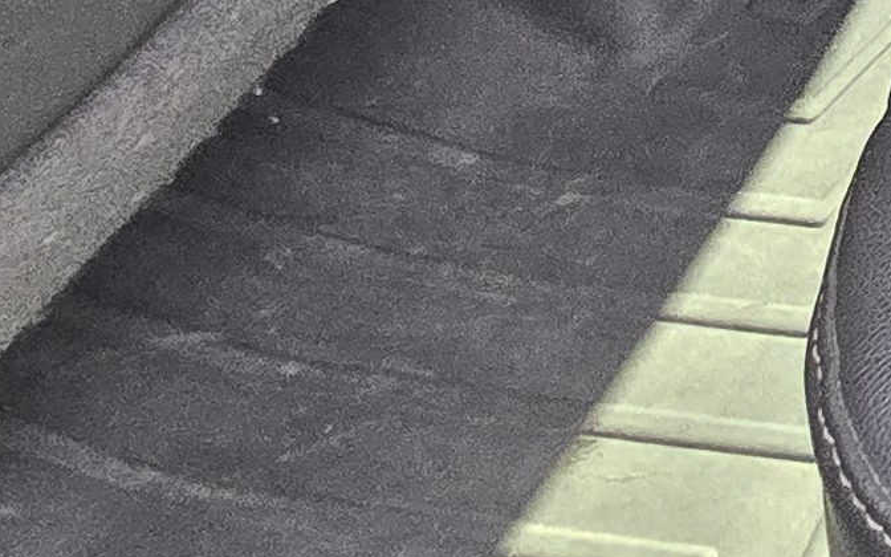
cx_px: 2152
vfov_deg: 10.2
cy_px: -1225
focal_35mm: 82
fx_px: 1991
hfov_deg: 14.9
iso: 200
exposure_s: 1/60
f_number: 2.2
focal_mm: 2.2
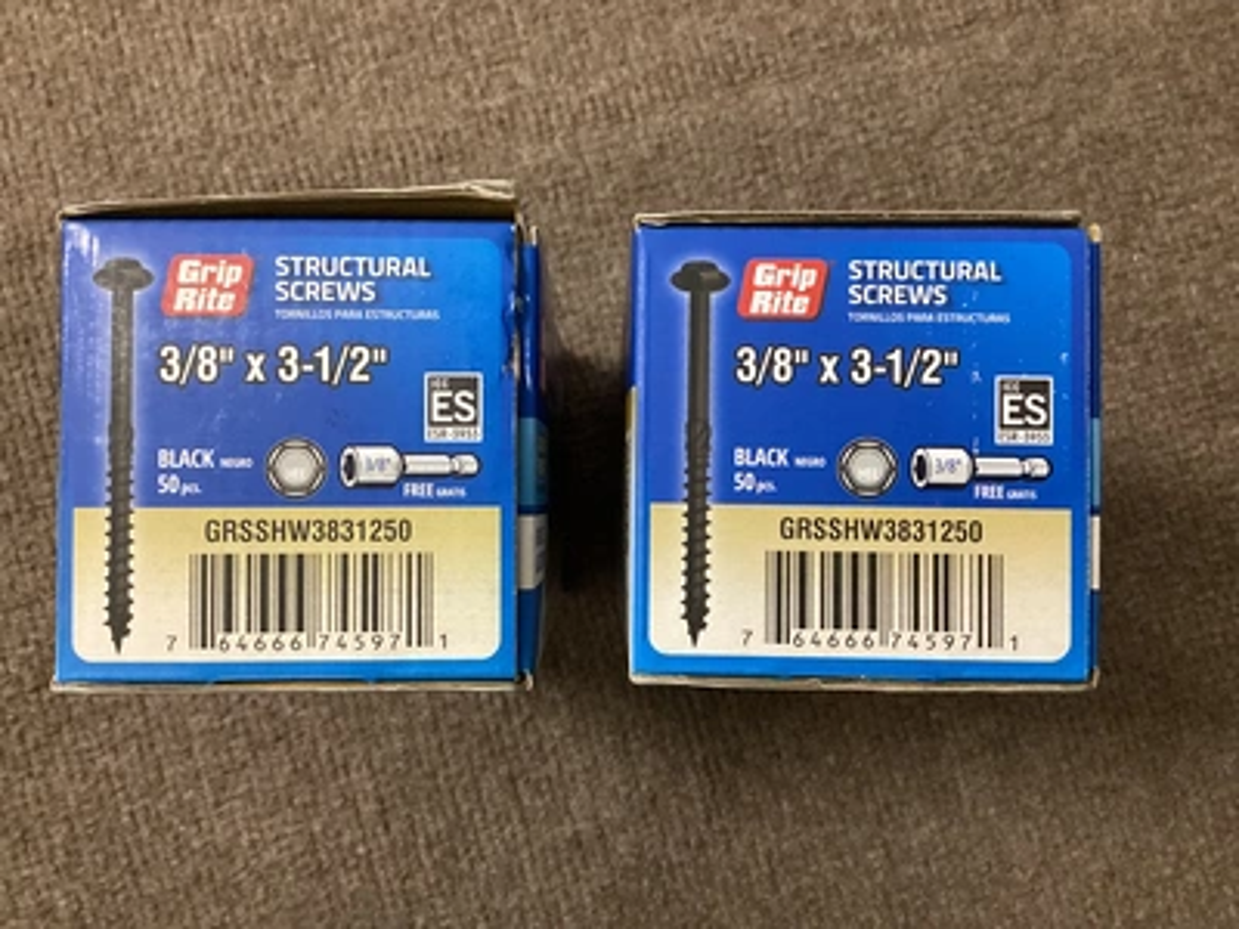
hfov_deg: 58.4
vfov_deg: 45.4
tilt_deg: -87.1
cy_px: 464
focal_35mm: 31
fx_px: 1110
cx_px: 620
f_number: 2.4
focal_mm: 3.3
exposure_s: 1/40
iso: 320
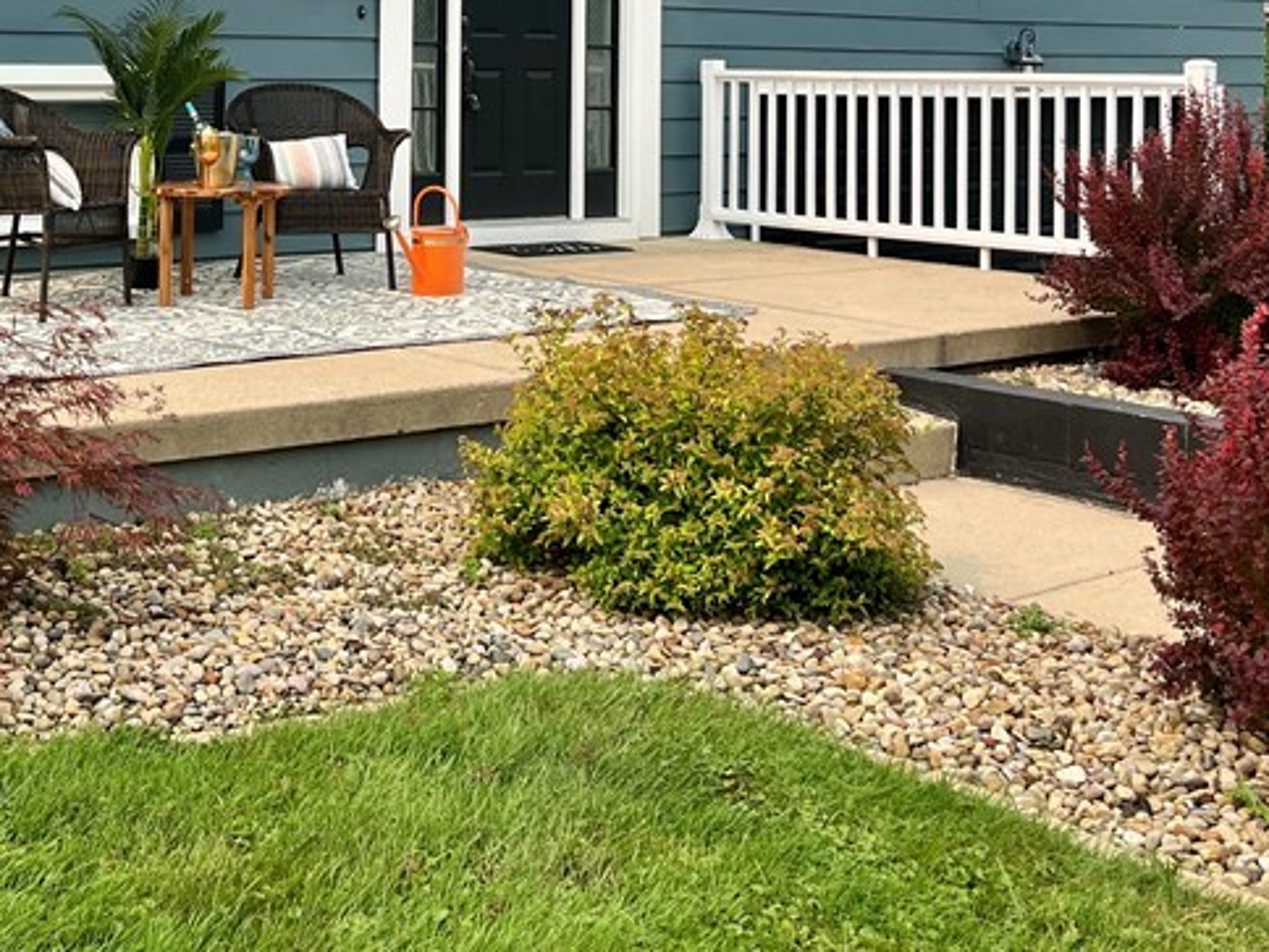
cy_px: 45
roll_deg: -0.2
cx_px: 351
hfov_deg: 34.4
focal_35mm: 55
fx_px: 2016
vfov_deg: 25.5
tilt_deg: +2.2
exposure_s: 1/2632
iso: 50
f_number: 1.6
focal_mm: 5.1
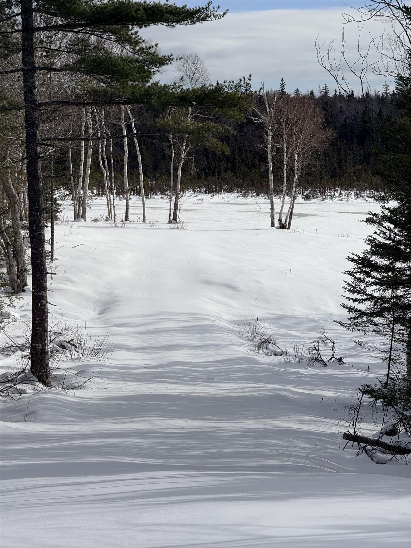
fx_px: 1900
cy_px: 274
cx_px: 206
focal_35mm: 120
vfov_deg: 16.4
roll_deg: -1.0
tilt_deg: -4.8
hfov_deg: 12.3
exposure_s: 1/4115
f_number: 2.8
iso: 40
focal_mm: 15.66
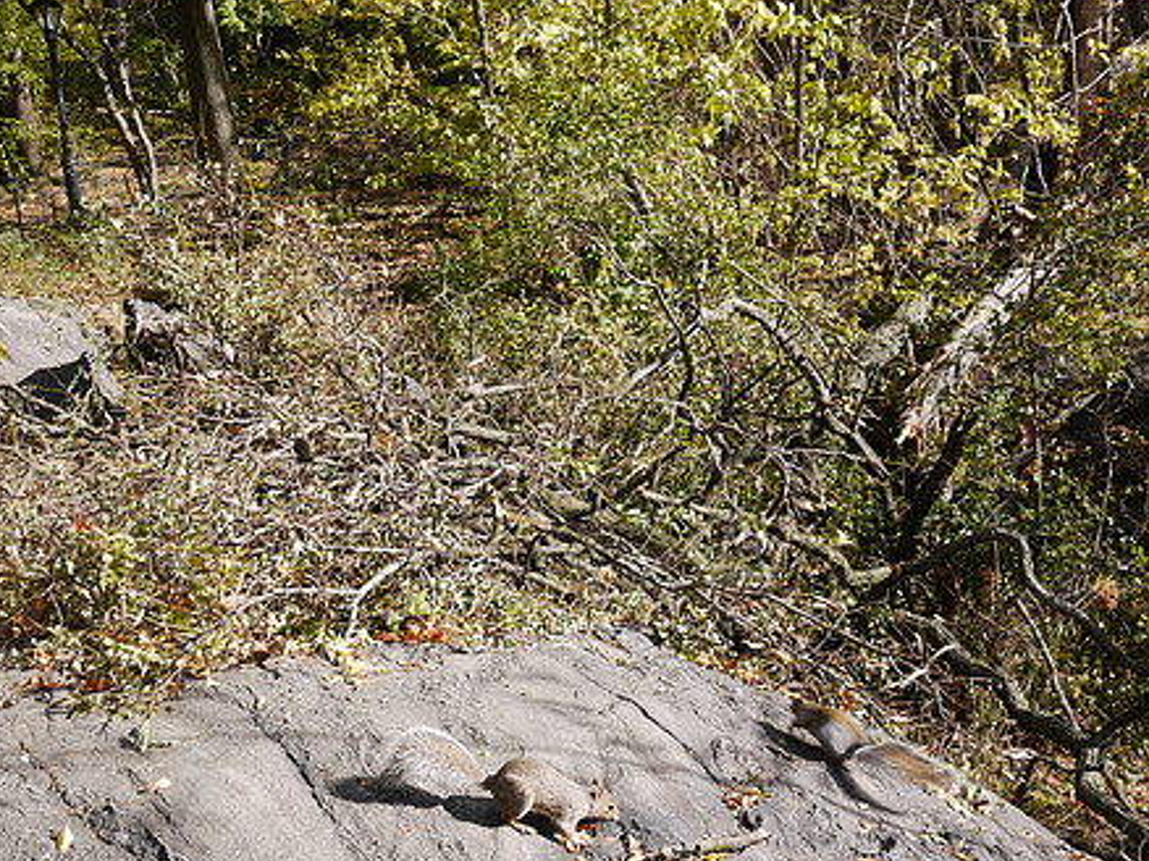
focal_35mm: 53
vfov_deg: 27.5
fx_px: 1758
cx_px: 543
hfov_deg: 36.2
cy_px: 490
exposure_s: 1/125
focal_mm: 20
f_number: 8
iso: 100
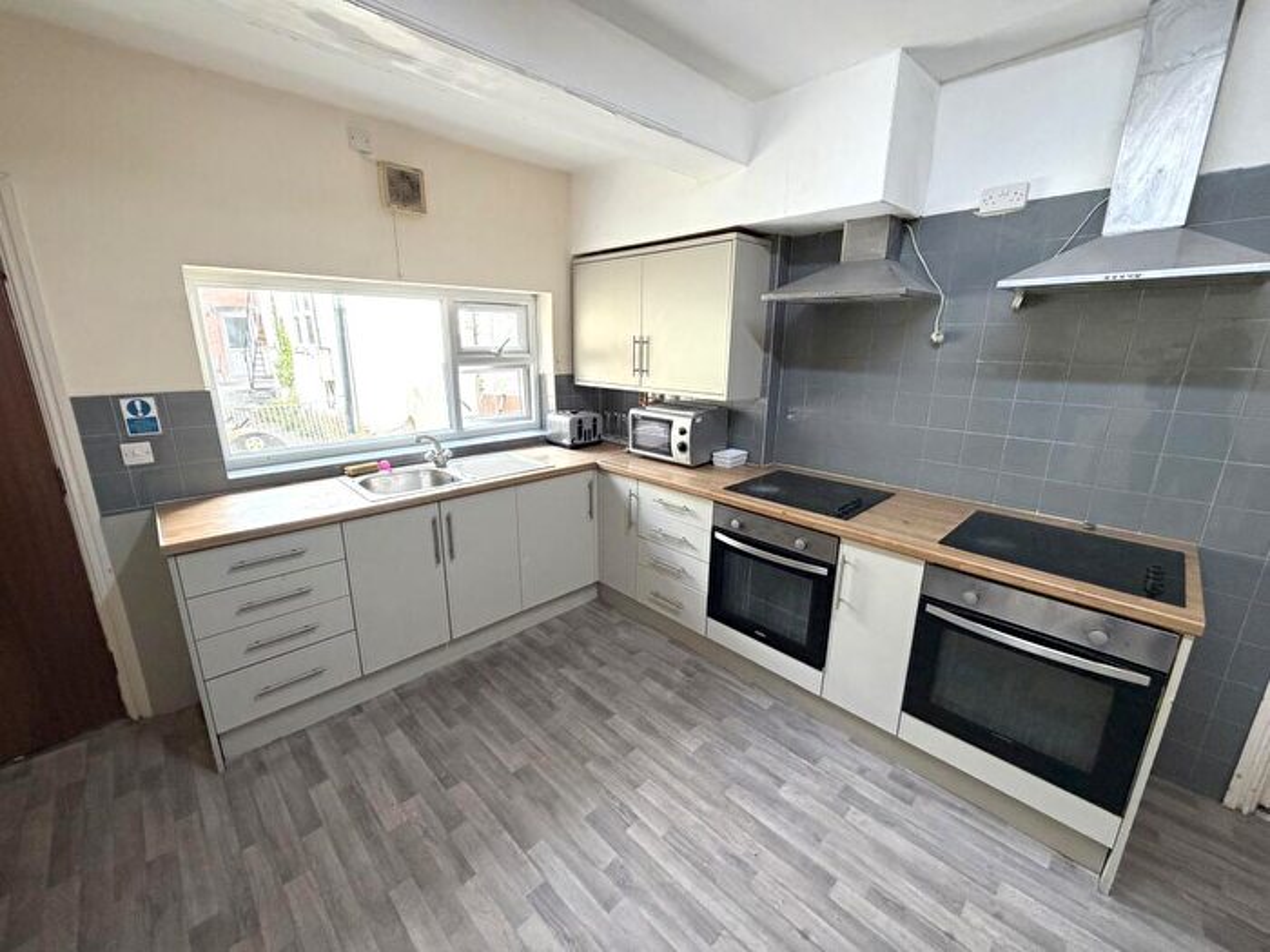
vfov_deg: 85.7
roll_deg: -1.3
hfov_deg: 102.1
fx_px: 514
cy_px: 476
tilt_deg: -15.2
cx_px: 635
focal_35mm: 14
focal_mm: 2.22
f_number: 2.2
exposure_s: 1/121
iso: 250
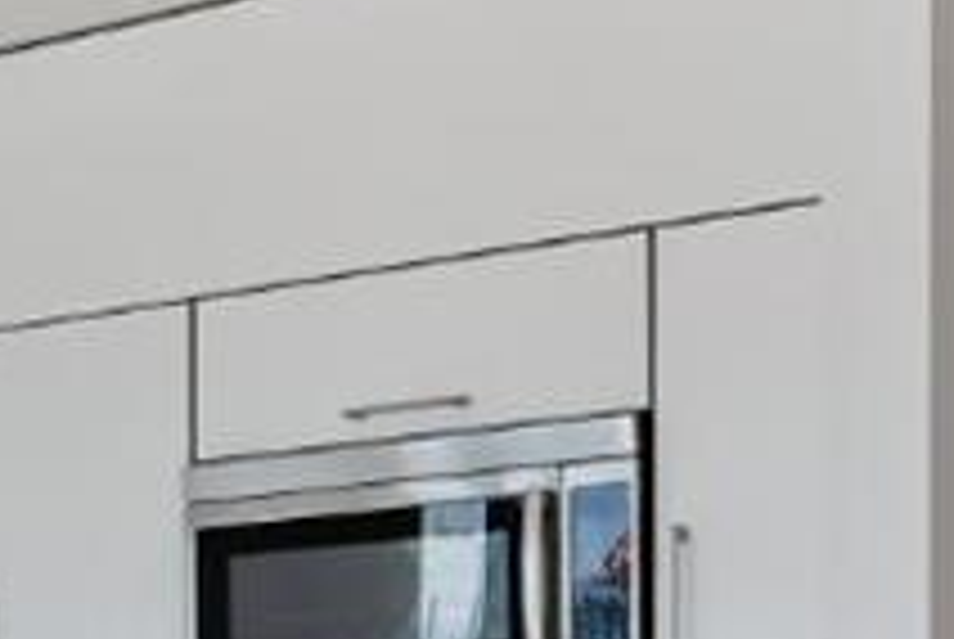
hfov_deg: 15.4
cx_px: -490
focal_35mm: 122
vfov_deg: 10.8
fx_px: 3237
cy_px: 1035
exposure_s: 1/80
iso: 500
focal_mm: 18
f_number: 10
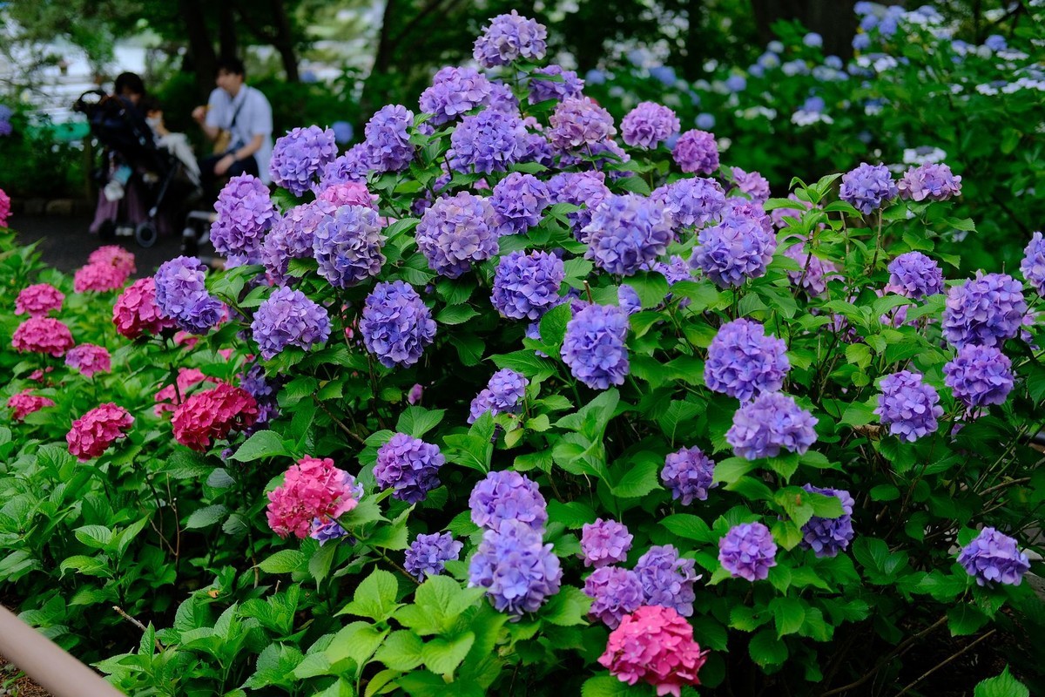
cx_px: 522
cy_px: 348
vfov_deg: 25.5
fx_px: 1538
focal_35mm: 53
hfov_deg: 37.5
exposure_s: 1/900
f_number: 2
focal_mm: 35
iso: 640
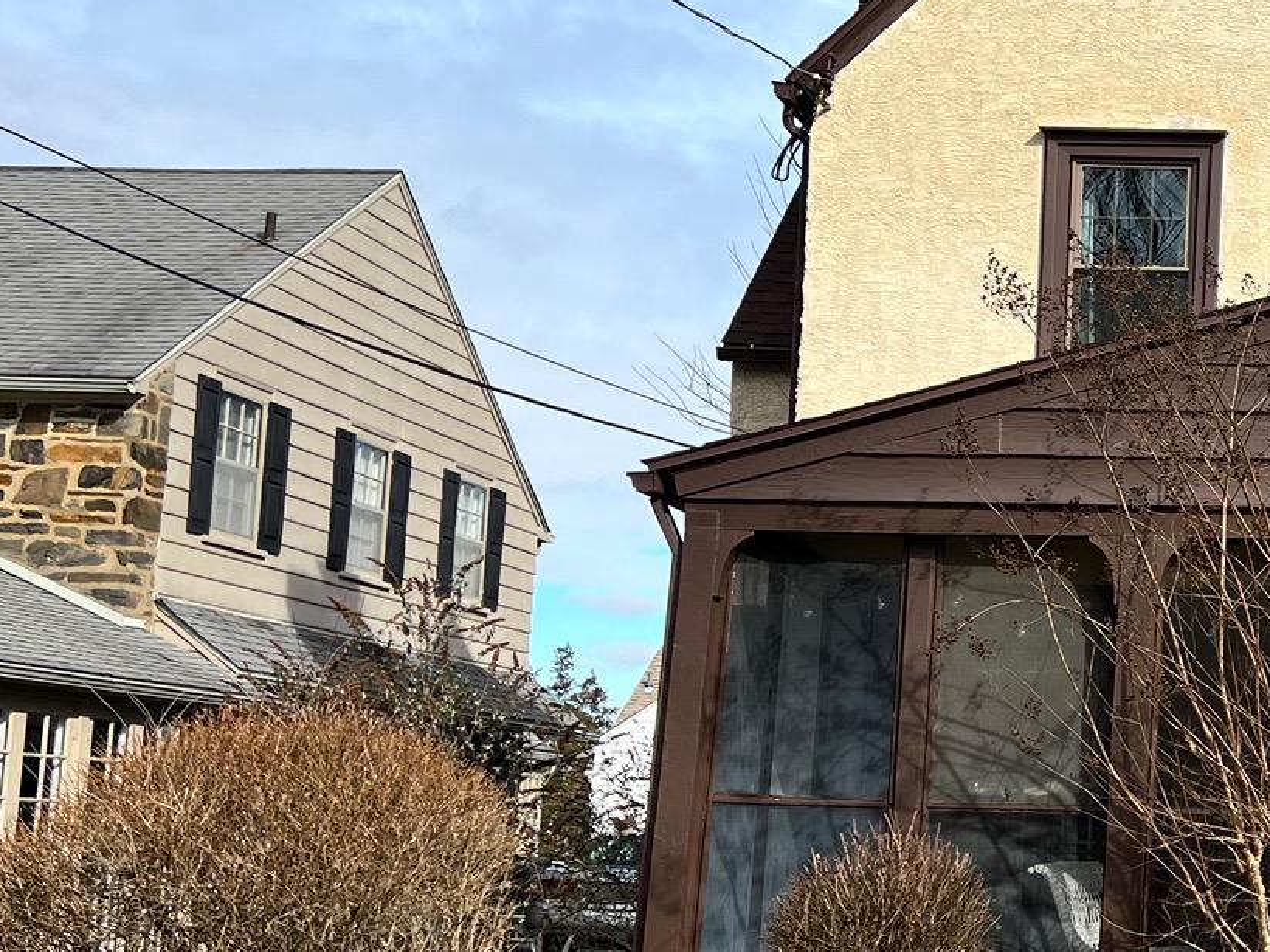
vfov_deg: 22.5
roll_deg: -1.5
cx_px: 1326
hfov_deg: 27.7
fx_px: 2384
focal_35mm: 65
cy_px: 583
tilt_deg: +6.5
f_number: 1.5
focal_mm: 5.7
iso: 50
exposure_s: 1/2994
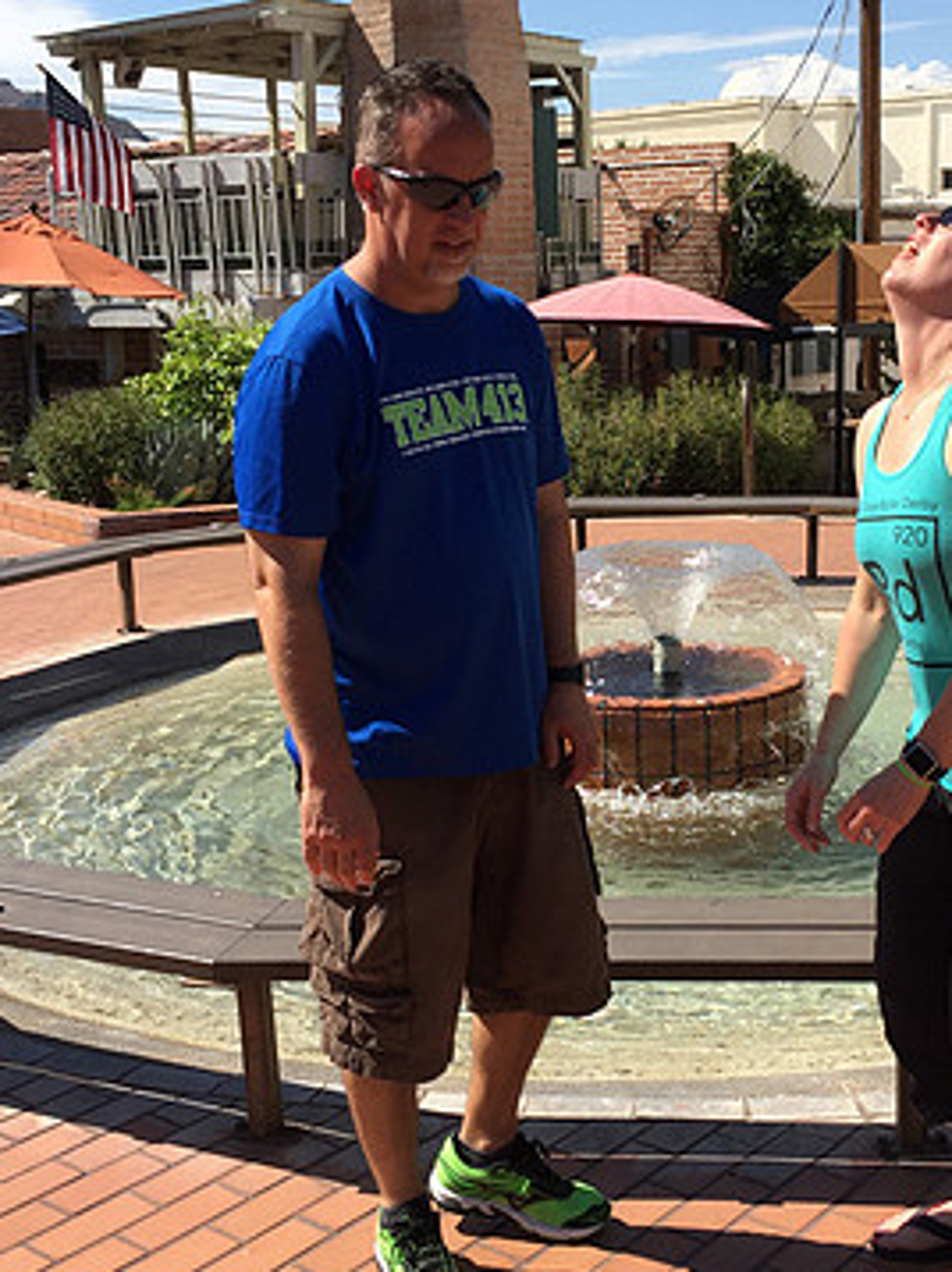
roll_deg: +0.9
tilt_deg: -10.0
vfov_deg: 40.4
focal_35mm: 47
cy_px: 597
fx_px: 1726
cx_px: 616
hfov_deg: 30.7
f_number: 2.2
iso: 32
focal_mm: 4.15
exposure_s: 1/1883
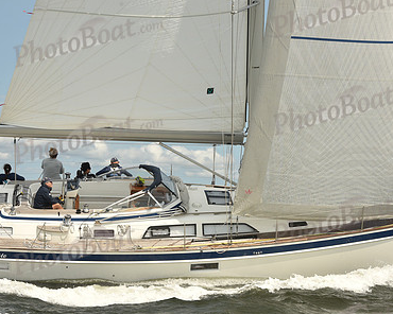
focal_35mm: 103
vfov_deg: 14.9
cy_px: 178
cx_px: 219
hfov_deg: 18.6
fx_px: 1198
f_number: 10
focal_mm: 70
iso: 250
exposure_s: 1/800
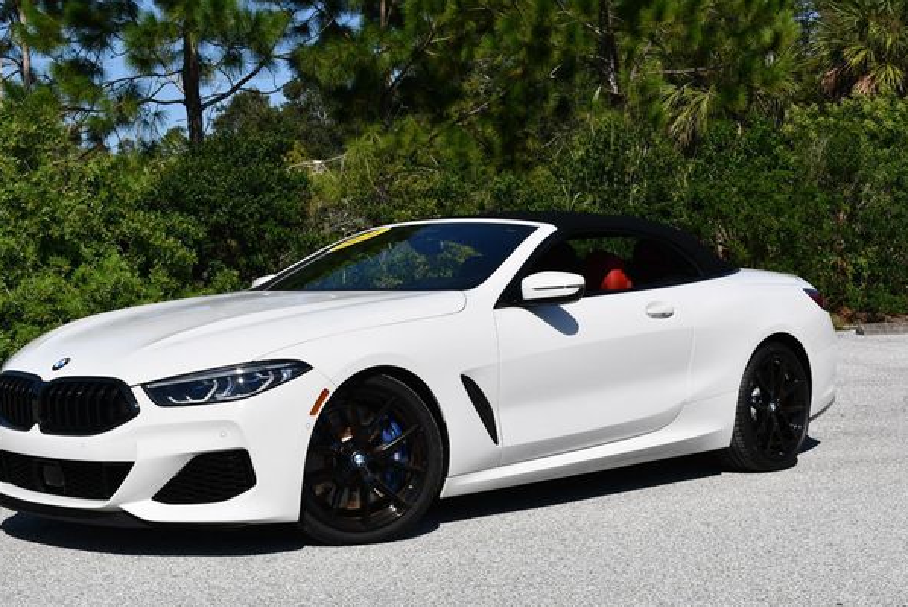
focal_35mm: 60
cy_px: 298
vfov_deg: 22.7
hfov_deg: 33.4
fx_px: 1514
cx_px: 429
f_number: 9
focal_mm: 28
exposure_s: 1/320
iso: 100
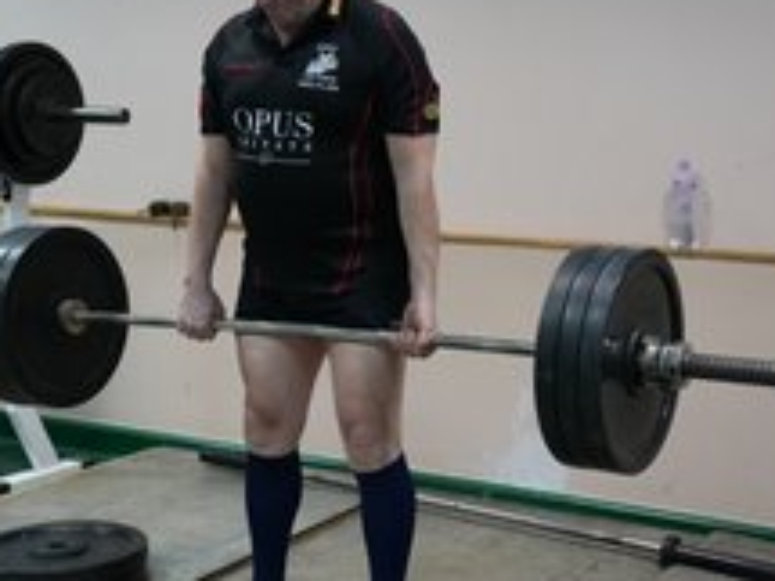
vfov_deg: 21.6
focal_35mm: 68
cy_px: 258
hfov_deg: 28.6
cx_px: 397
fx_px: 1522
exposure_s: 1/200
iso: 6400
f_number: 2.8
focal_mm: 38
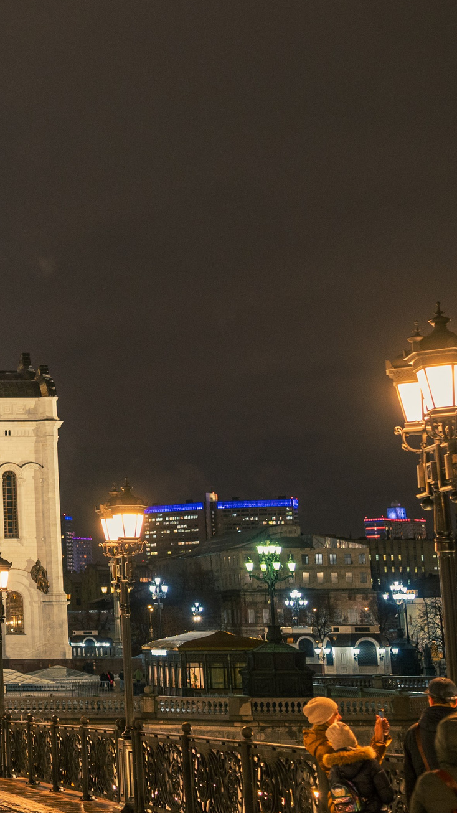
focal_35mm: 74
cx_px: -273
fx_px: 1595
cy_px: 338
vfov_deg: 28.5
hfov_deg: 14.9
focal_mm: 35
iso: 500
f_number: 2.8
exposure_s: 1/25
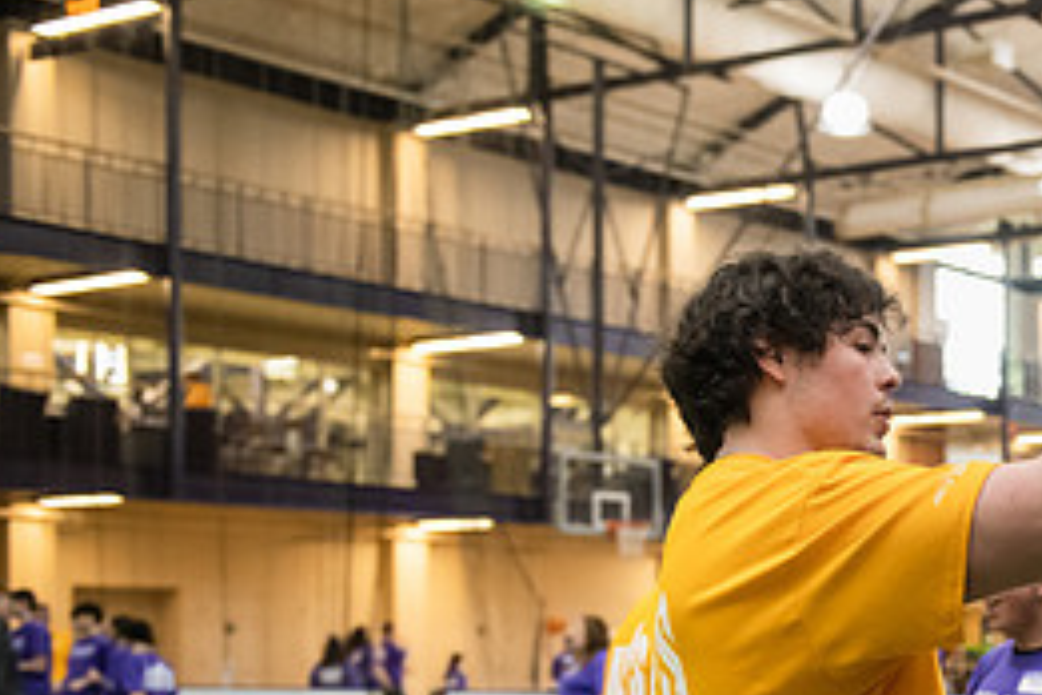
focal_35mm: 71
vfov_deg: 18.8
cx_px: 1130
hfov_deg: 26.4
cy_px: 645
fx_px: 2055
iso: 3200
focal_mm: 32
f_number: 3.2
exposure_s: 1/200
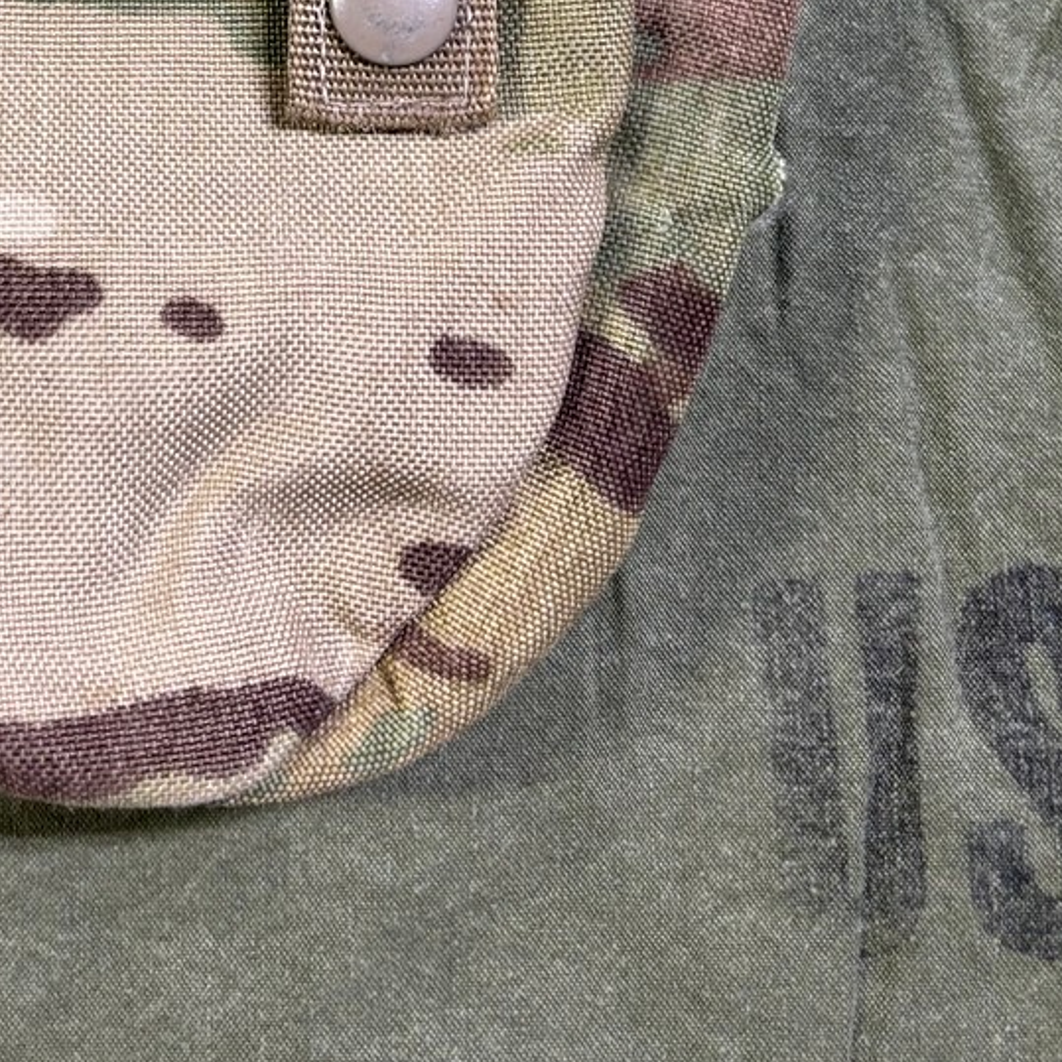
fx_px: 2534
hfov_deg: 23.1
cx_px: 115
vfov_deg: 21.9
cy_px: -220
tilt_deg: -80.3
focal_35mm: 73
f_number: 1.6
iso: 100
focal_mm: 5.96
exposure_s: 1/100
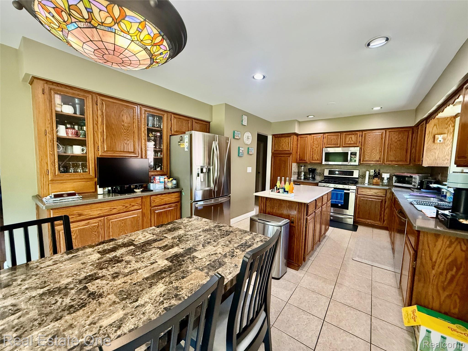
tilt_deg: -4.0
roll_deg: -1.5
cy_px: 176
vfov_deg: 85.7
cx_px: 234
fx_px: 189
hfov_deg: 102.1
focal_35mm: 14
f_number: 2.2
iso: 400
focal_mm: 2.22
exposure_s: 1/60
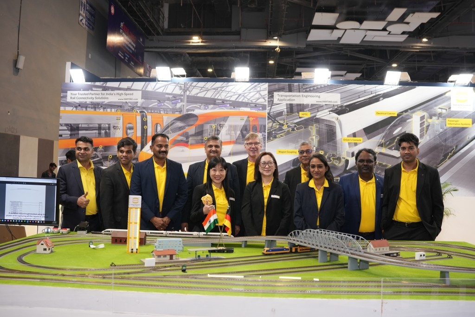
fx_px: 462
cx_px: 238
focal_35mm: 35
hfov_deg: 54.4
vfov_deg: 37.9
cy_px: 158
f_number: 4
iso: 1000
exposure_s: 1/200
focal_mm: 35
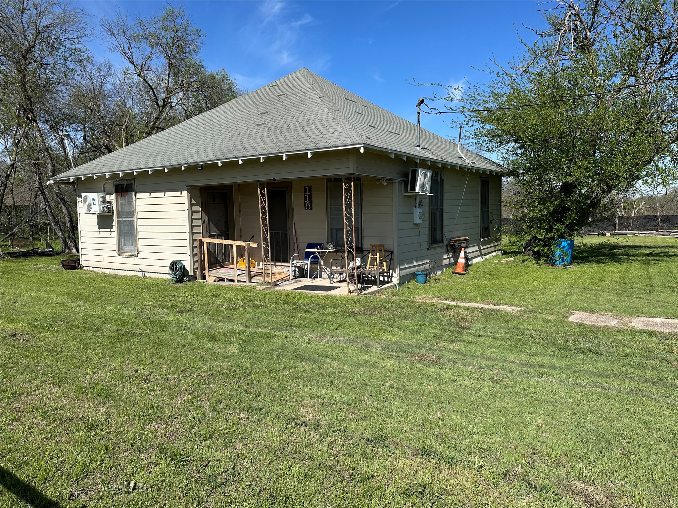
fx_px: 470
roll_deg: +0.3
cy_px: 254
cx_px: 339
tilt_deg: -5.0
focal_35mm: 24
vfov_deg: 56.8
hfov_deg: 71.6
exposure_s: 1/4184
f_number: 1.78
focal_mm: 6.86
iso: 80
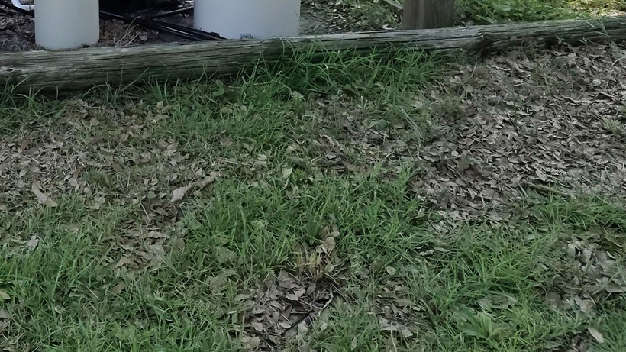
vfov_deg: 21.4
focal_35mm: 51
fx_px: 846
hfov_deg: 38.4
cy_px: -97
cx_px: 88
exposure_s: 1/1892
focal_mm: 5.56
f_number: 1.8
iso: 401
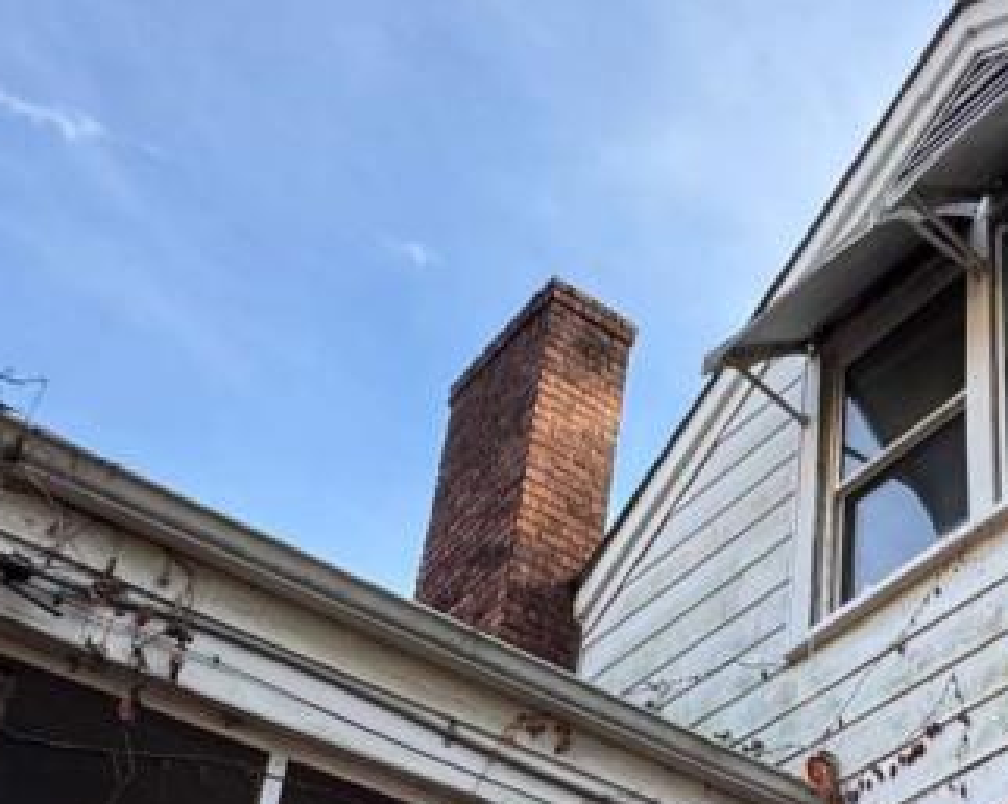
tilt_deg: +26.8
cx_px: 1077
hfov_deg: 32.7
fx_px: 1520
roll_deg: +2.3
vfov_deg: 27.0
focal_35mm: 51
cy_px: 904
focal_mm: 2.22
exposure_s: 1/202
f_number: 2.2
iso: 40
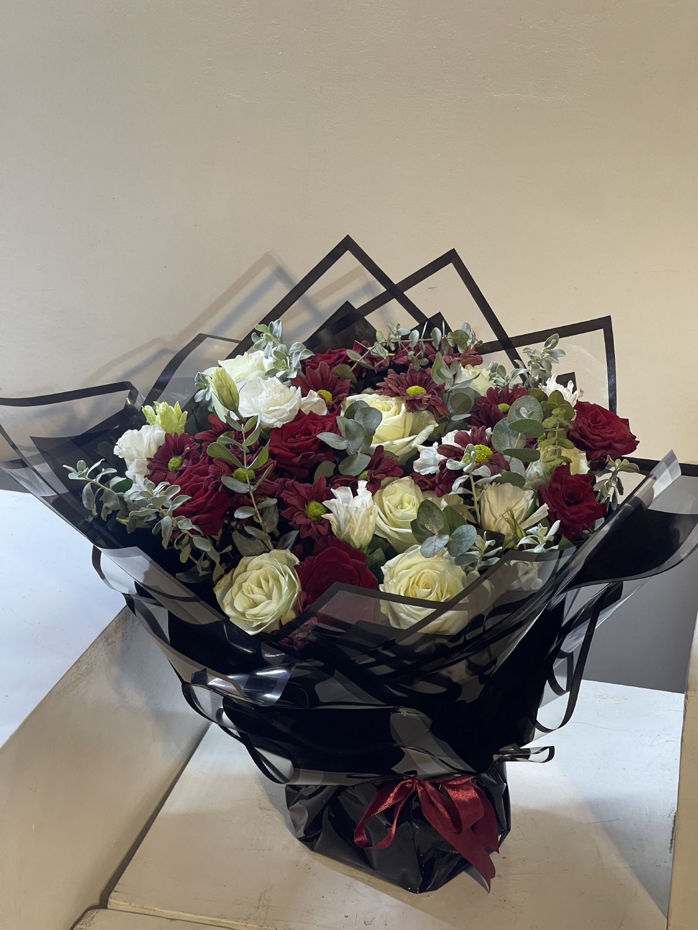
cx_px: 349
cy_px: 465
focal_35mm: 64
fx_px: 1721
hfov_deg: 22.9
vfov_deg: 30.3
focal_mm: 7.5
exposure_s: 1/100
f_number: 2.2
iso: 125
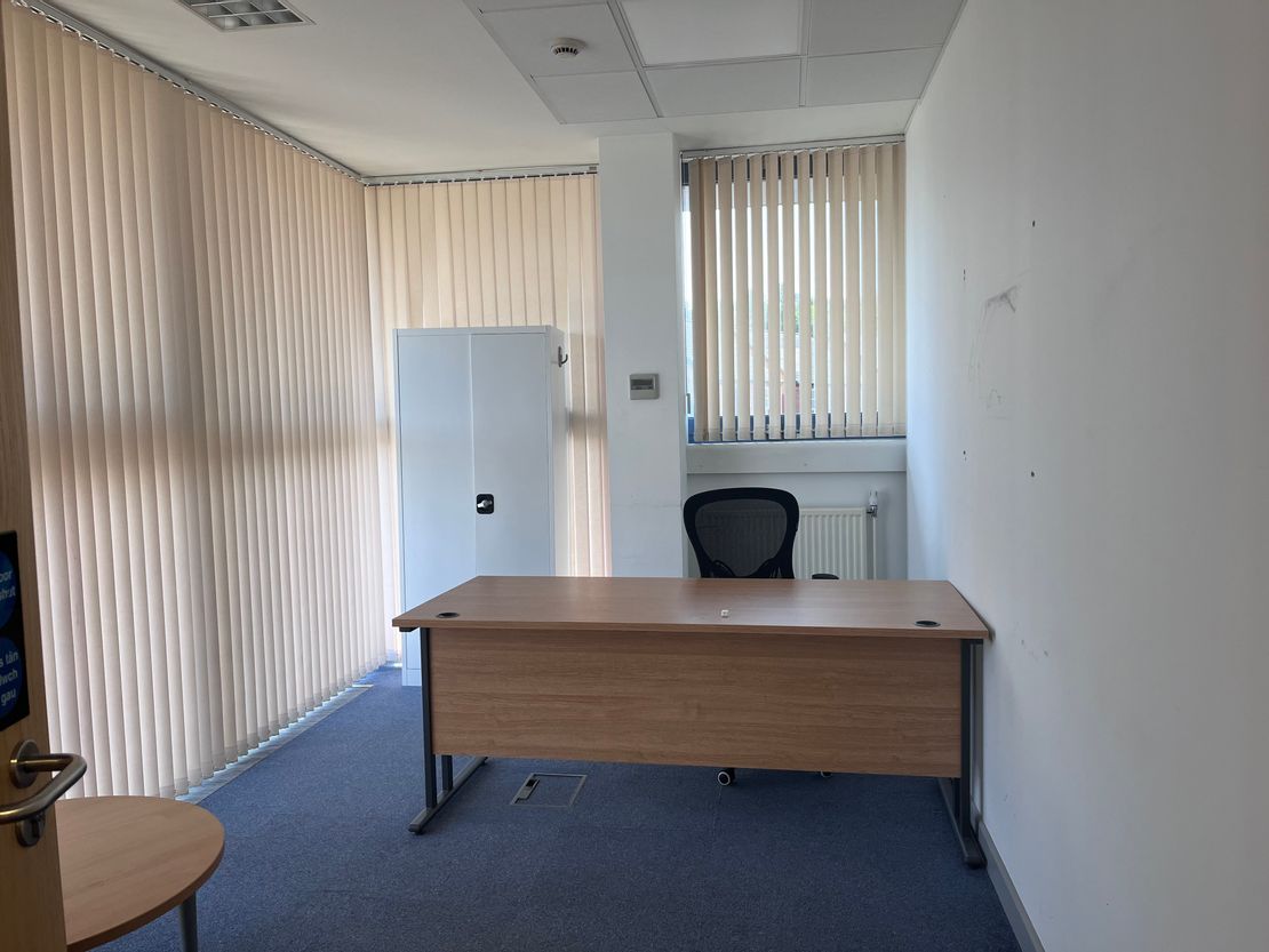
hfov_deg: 67.3
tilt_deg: -4.8
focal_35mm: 26
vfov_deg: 53.1
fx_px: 953
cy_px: 476
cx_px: 634
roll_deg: +2.1
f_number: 1.6
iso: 80
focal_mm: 5.1
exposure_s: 1/100
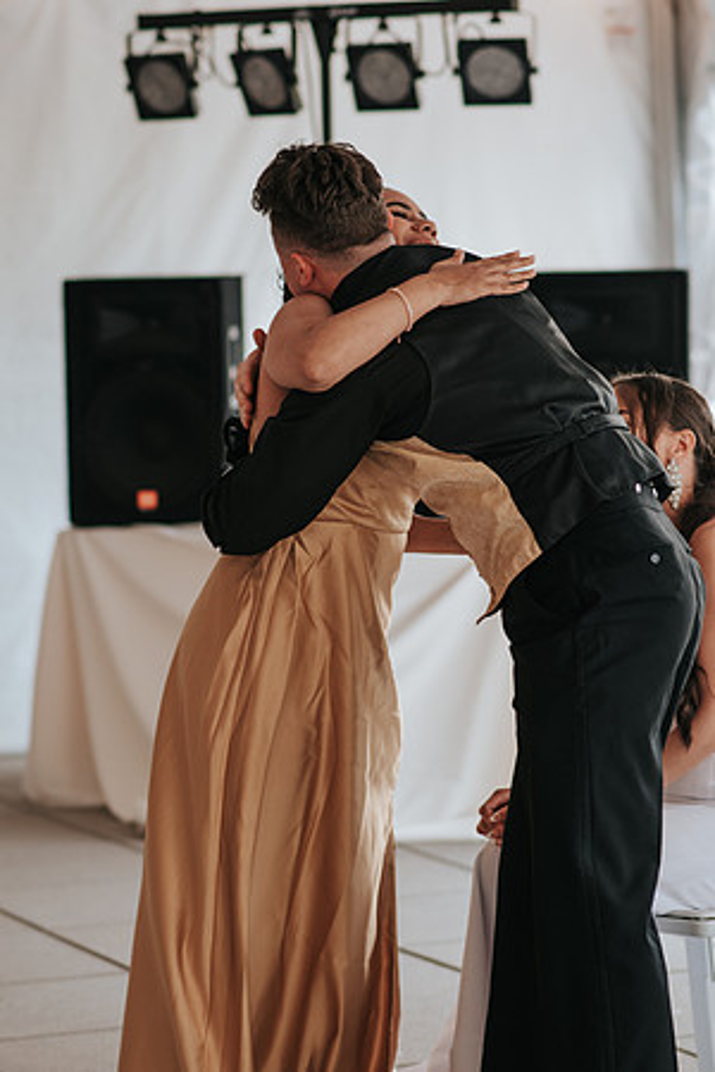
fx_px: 3798
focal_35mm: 128
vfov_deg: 16.1
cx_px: 358
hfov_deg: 10.8
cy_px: 536
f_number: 2.8
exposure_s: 1/250
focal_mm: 85
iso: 400
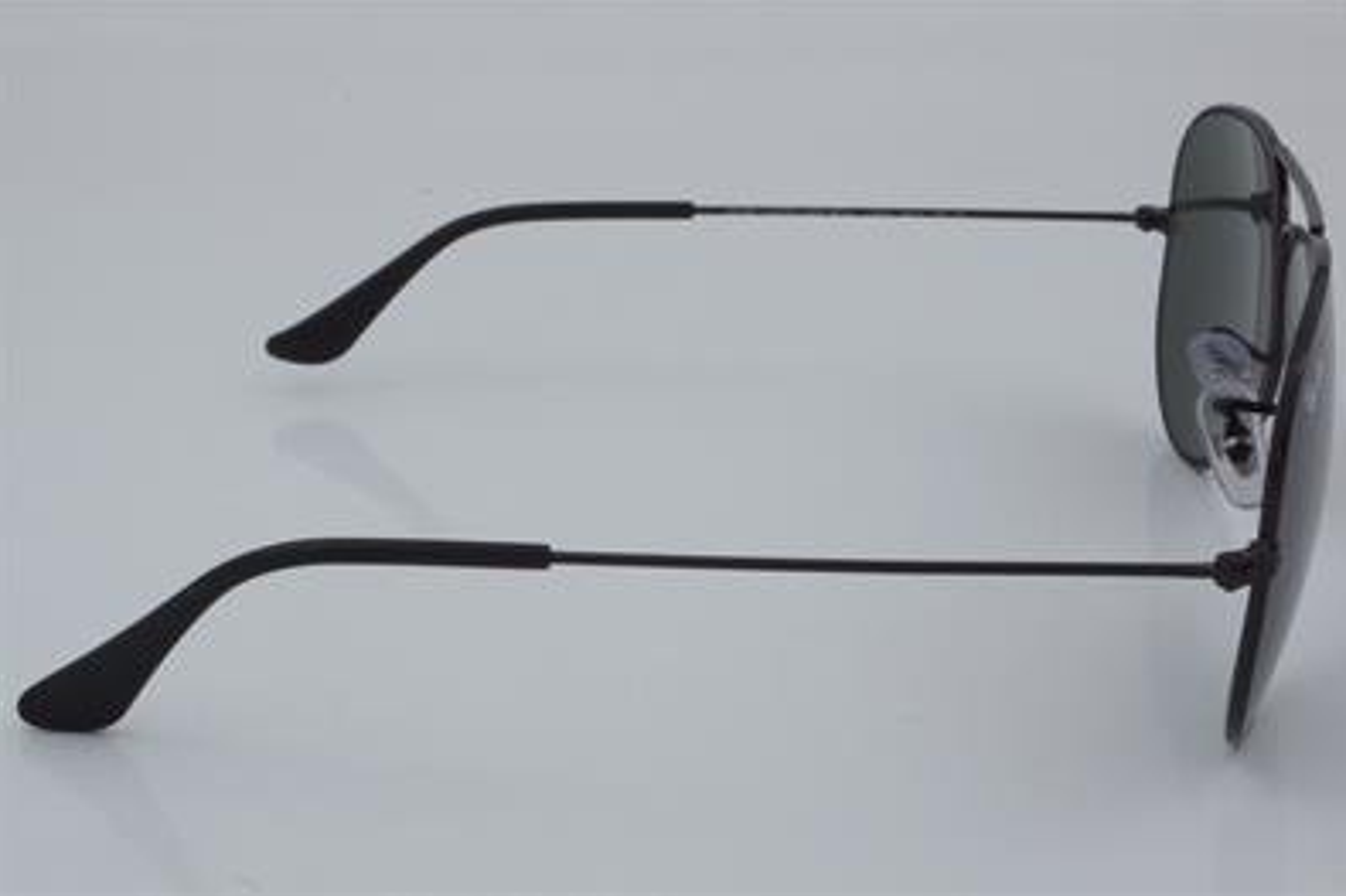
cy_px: 446
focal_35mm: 76
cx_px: 678
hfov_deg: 26.7
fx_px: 2840
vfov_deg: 17.9
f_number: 32
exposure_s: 1/4
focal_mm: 50
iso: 100
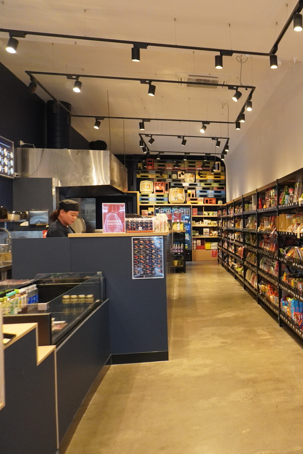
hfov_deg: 32.2
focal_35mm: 37
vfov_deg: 51.9
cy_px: 227
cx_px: 324
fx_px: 467
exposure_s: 1/160
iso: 1600
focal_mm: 16
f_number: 4
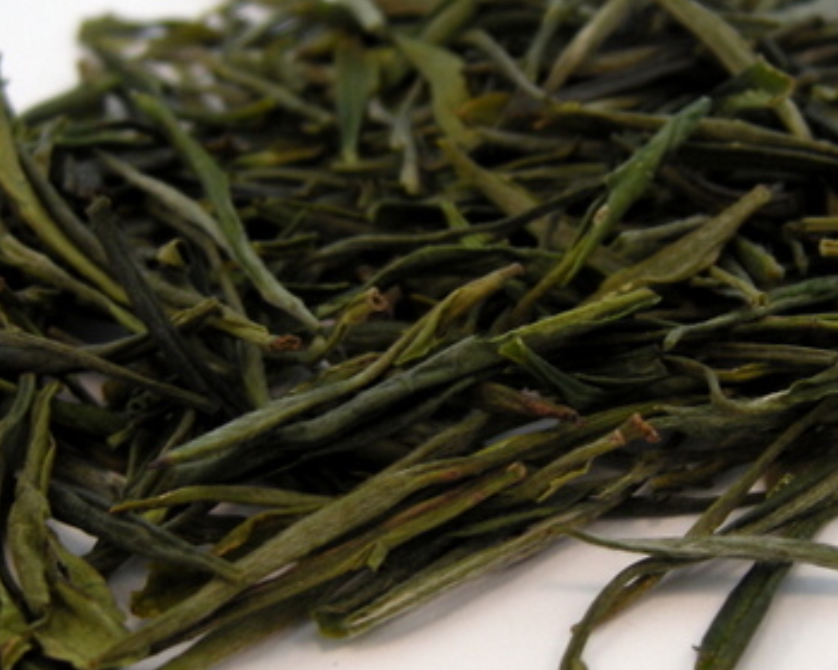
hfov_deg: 24.4
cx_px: 527
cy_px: 395
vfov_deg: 19.6
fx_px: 1935
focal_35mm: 78
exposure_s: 1/59.8
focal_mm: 7.5
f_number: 2.7
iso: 86
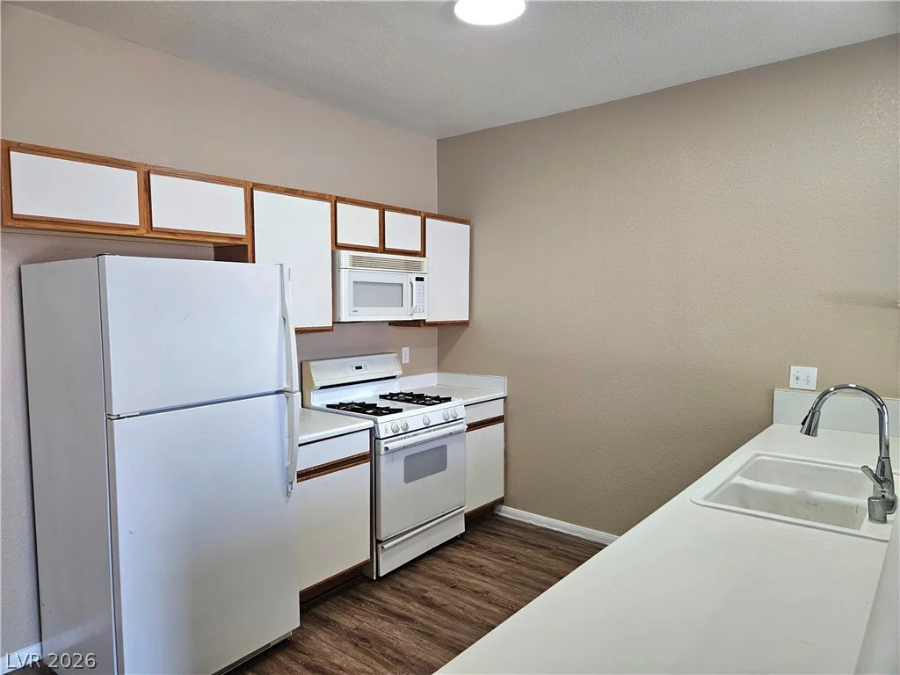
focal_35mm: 23
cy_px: 338
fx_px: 598
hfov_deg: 73.9
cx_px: 450
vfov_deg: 58.9
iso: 160
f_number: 1.8
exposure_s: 1/120
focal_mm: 5.4
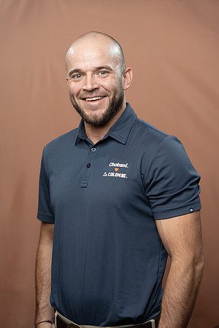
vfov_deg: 24.8
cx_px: 110
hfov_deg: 16.7
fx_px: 748
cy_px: 164
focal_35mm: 82
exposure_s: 1/160
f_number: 4
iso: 320
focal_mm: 82
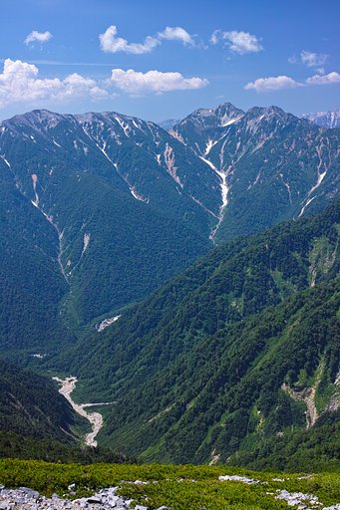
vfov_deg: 43.6
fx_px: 638
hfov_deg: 29.8
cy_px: 255
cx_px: 170
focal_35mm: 45
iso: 200
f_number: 5.6
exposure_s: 1/250
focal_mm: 30
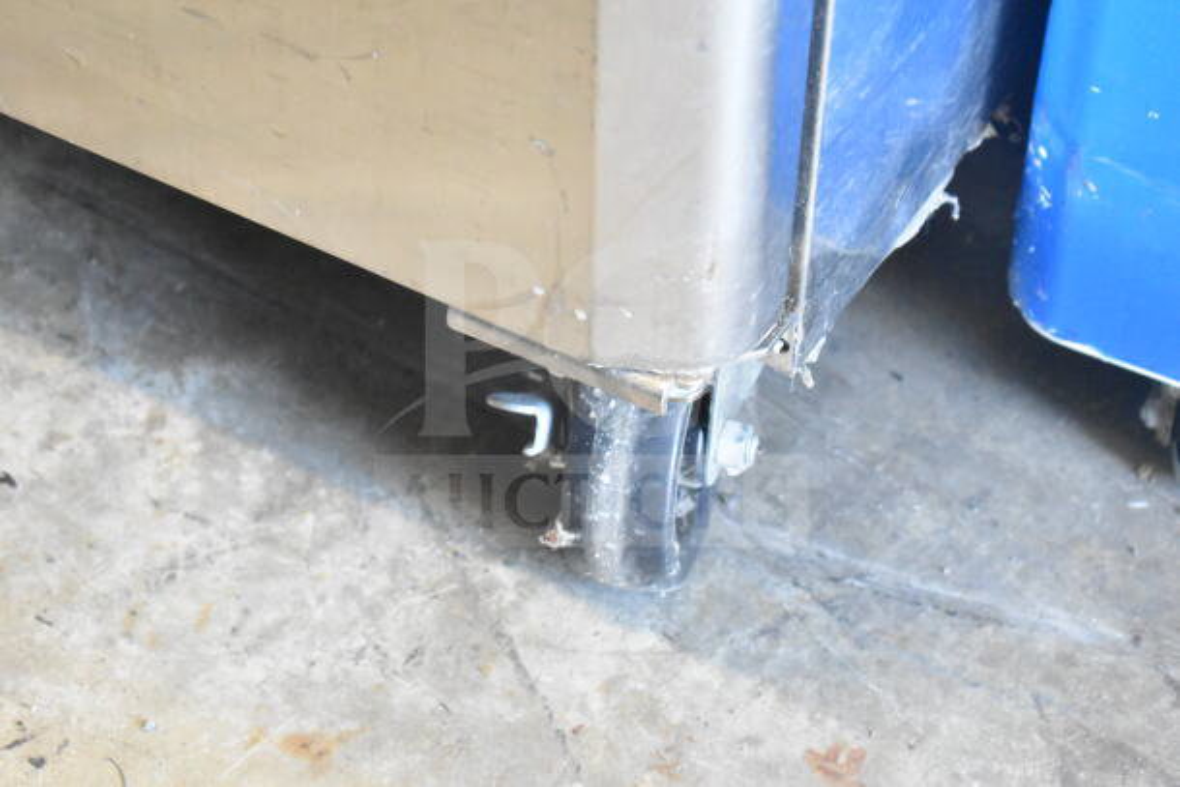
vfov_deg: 16.6
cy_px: 394
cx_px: 590
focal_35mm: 82
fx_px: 2705
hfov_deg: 24.6
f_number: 5.6
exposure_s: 1/100
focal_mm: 55
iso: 10000
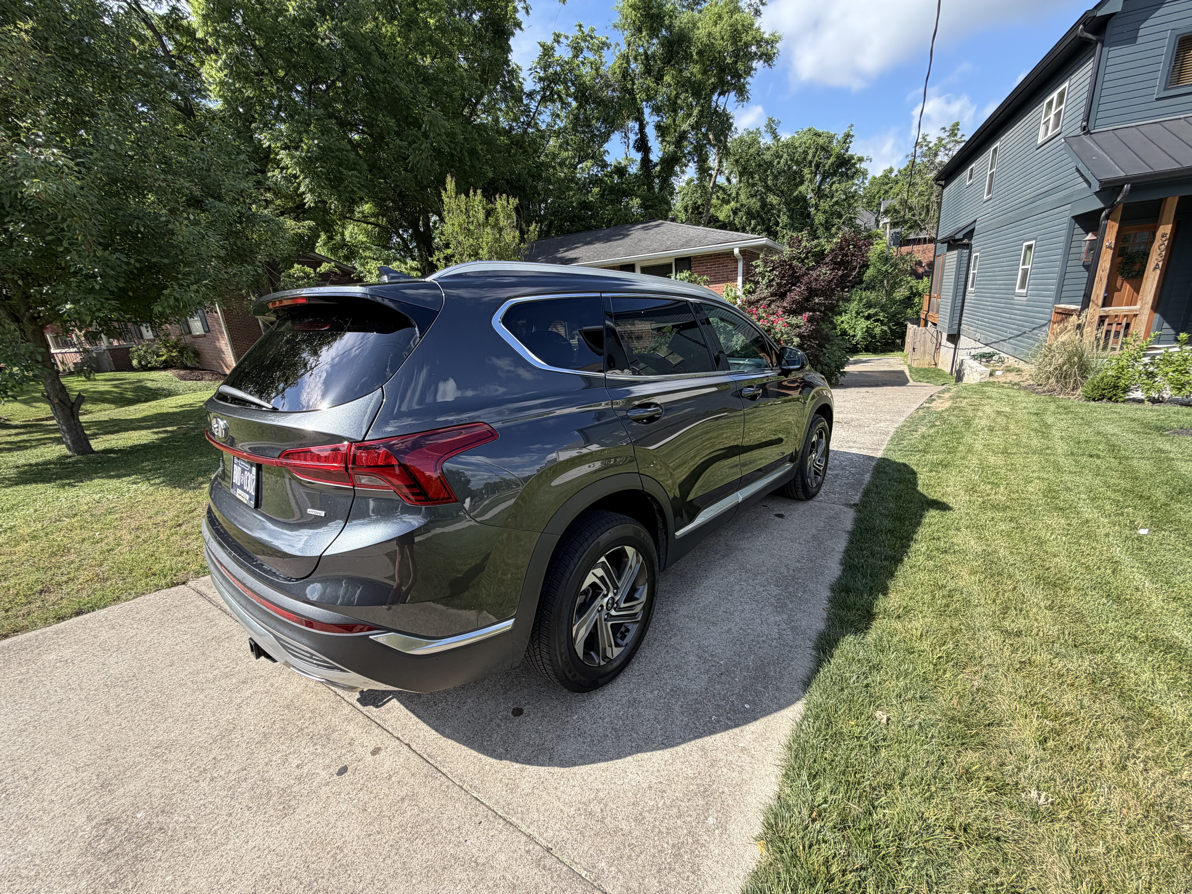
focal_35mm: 14
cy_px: 447
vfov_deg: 85.7
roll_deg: +4.7
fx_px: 482
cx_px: 596
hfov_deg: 102.1
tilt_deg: -18.0
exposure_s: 1/569
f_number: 2.2
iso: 40
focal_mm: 2.22
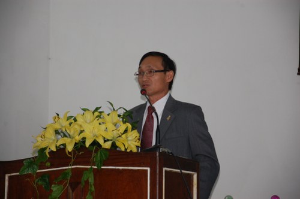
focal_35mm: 158
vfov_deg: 8.7
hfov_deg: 13.1
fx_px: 1311
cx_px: 150
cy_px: 100
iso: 500
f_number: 5.6
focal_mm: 105
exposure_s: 1/60
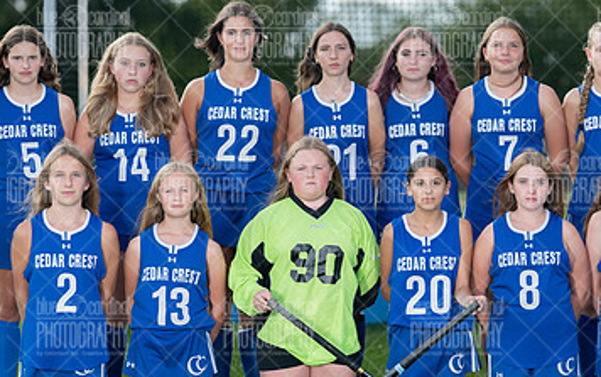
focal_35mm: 147
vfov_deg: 8.9
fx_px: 2409
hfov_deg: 14.2
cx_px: 333
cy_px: 179
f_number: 2
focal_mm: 85
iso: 250
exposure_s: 1/200
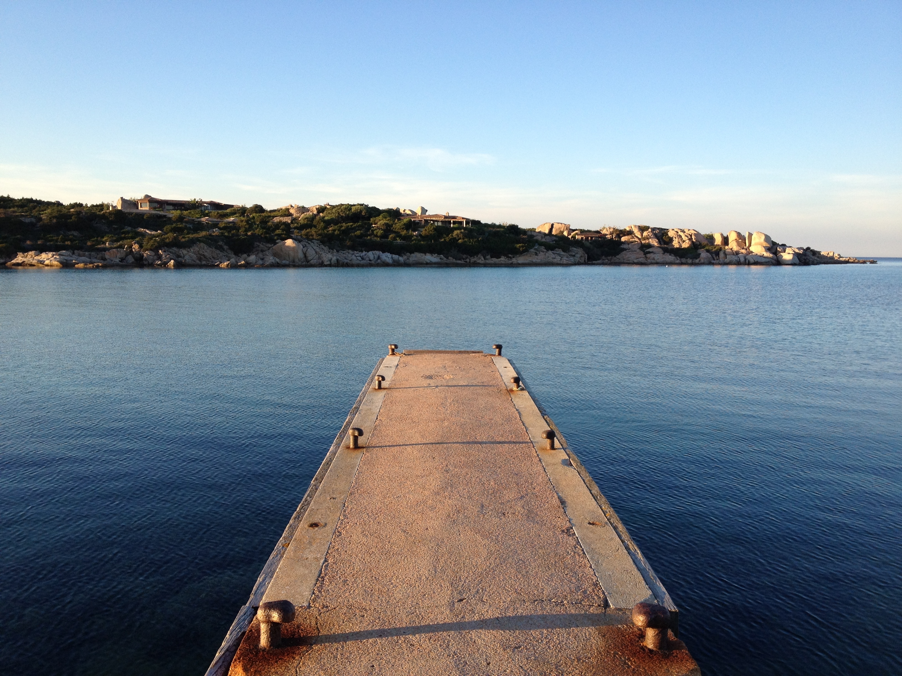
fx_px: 912
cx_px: 451
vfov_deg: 40.7
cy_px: 338
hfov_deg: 52.6
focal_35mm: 35
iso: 64
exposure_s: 1/531
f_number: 2.4
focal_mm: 4.28
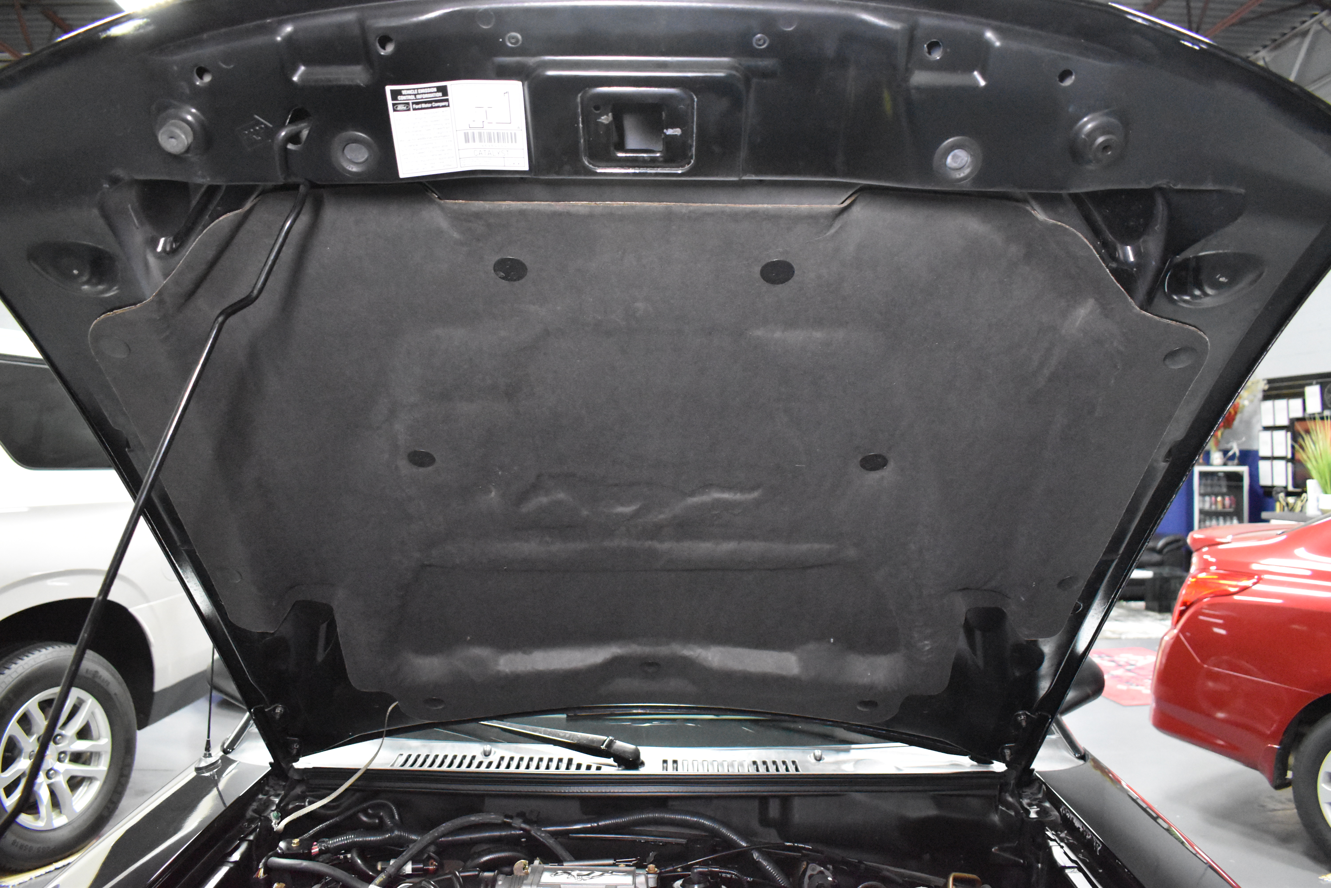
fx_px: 998
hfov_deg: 67.4
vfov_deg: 47.9
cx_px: 666
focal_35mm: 27
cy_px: 444
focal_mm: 18
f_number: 3.5
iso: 7200
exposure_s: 1/125
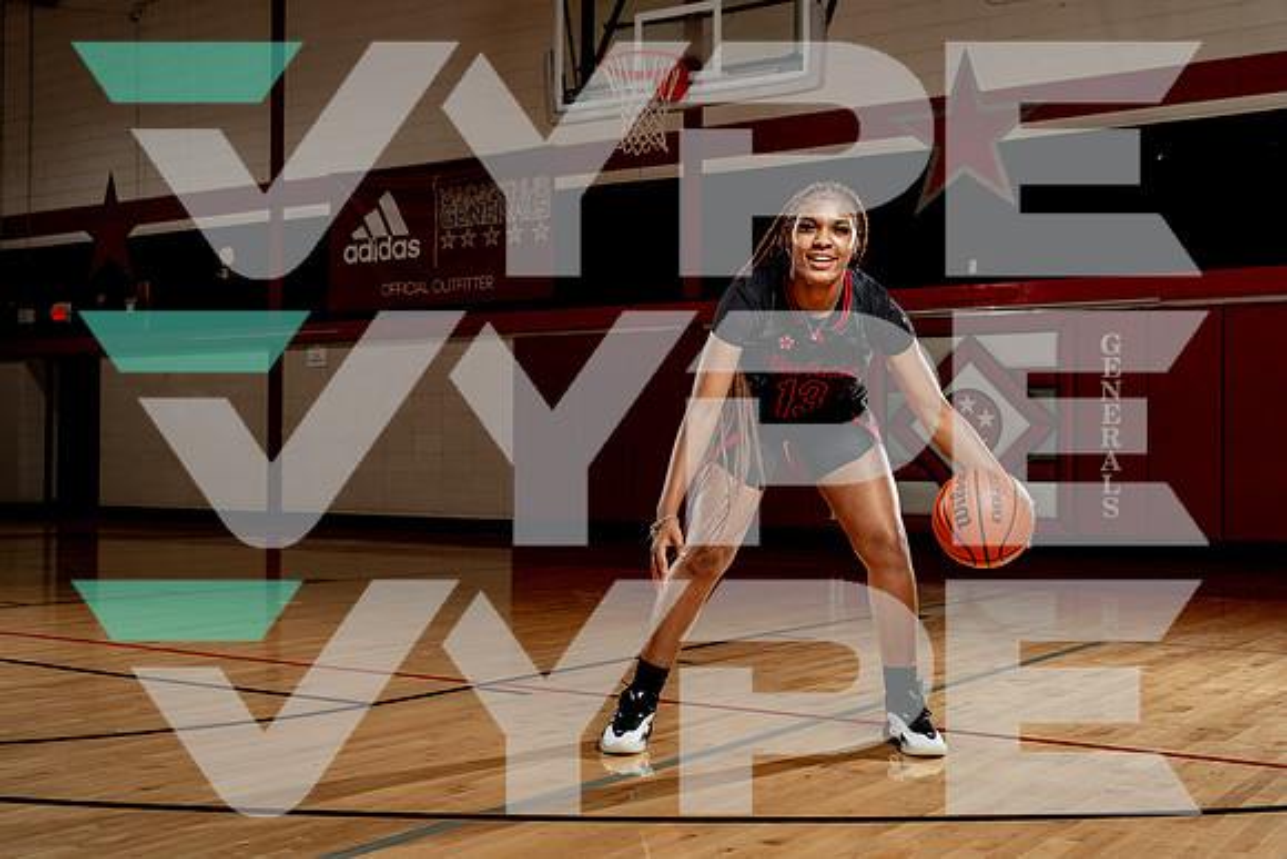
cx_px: 644
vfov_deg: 30.9
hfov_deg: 45.0
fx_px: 1553
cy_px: 430
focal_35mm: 43
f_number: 5.6
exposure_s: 1/250
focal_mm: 43
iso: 640
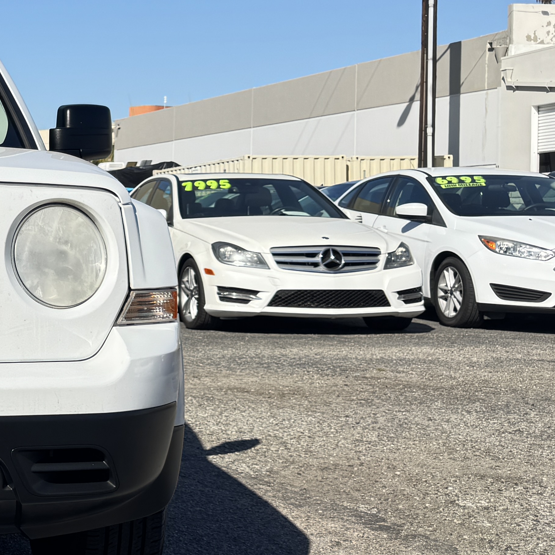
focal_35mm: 67
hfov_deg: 22.3
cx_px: -219
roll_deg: -0.7
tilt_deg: -0.4
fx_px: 1215
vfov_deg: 25.7
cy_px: 229
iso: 80
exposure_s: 1/3802
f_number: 1.78
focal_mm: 6.76
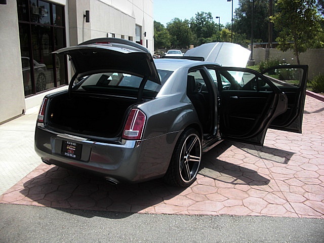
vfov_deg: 39.7
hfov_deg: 51.4
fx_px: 337
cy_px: 122
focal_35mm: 36
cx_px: 162
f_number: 2.8
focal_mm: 6.3
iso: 50
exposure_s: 1/640
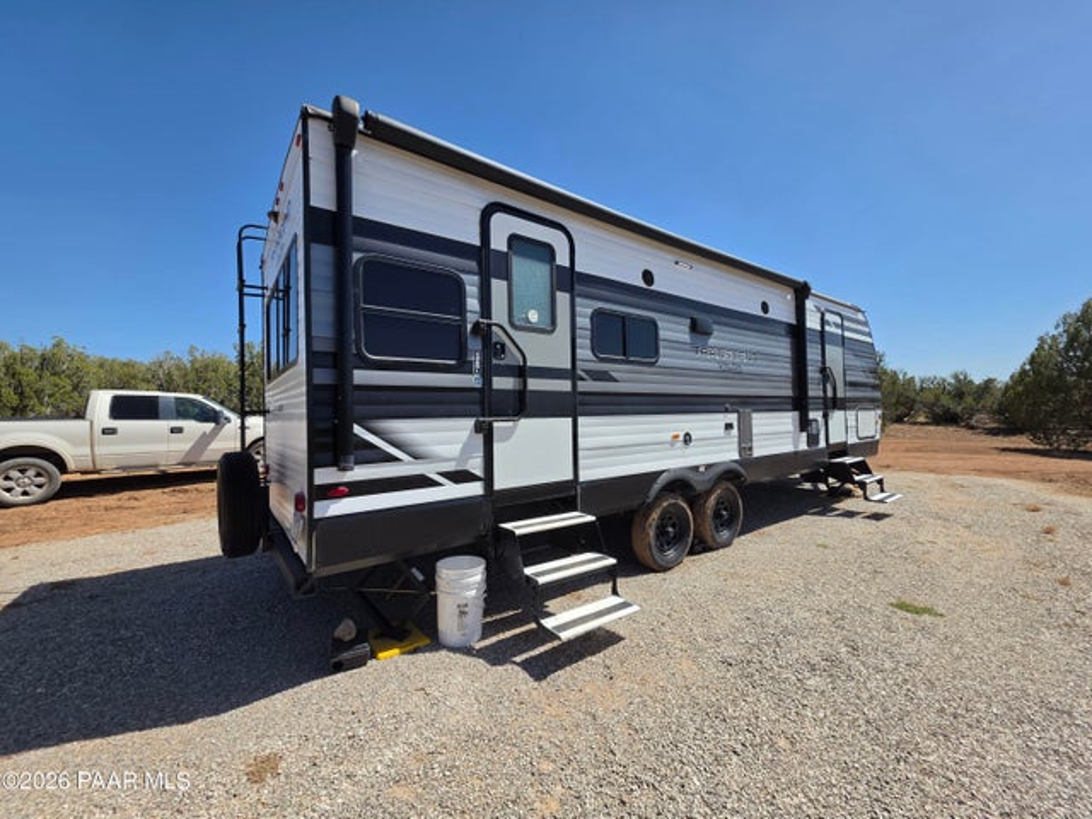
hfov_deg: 106.2
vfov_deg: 89.9
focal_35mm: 13
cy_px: 410
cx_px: 546
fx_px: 410
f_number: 1.9
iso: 32
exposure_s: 1/1785
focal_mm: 2.2
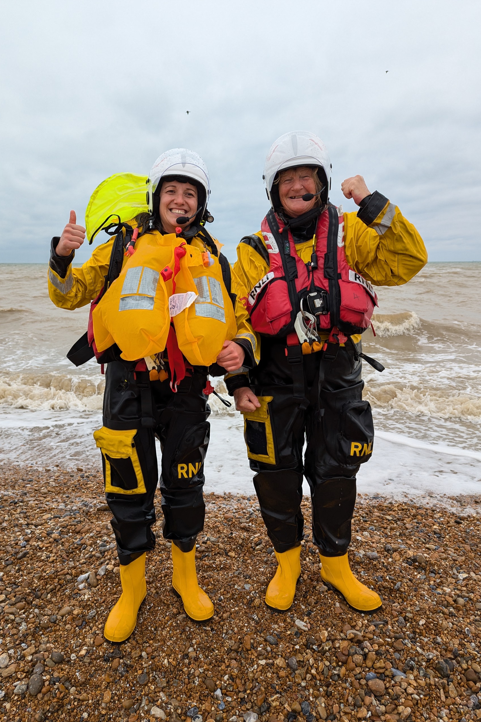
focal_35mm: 25
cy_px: 361
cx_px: 231
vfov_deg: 71.5
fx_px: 501
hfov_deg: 51.3
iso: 49
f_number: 1.85
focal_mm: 6.81
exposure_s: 1/519
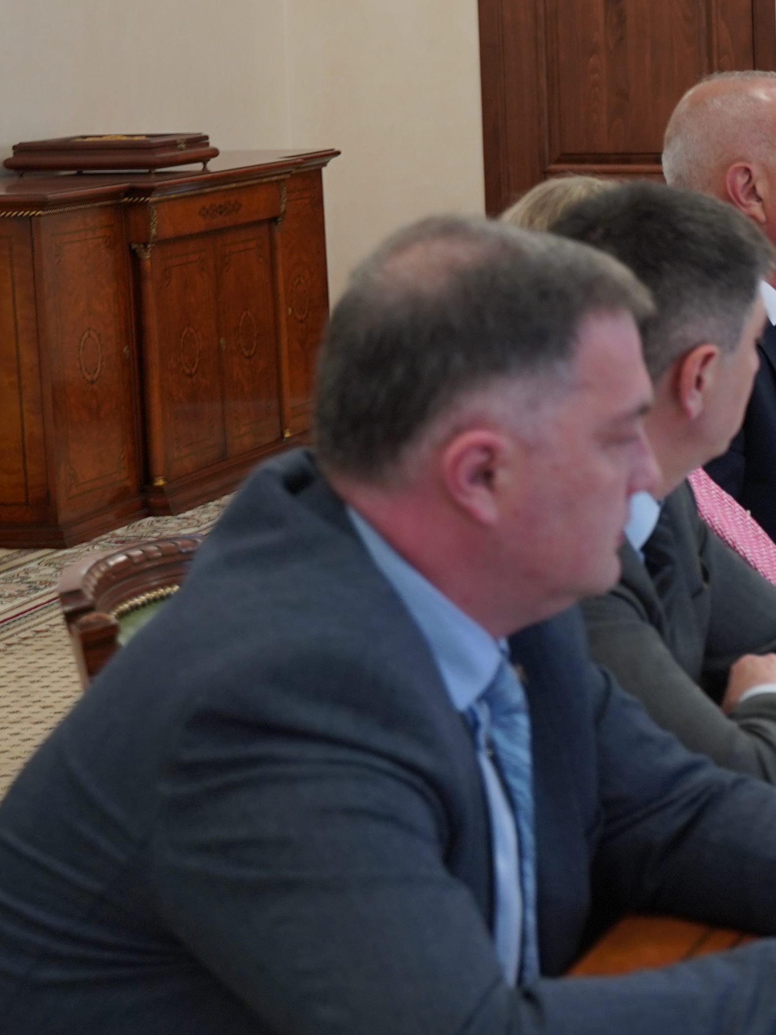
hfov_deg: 11.4
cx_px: 1399
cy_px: 346
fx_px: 3616
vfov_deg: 16.2
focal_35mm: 121
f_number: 4
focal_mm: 43
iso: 500
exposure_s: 1/160
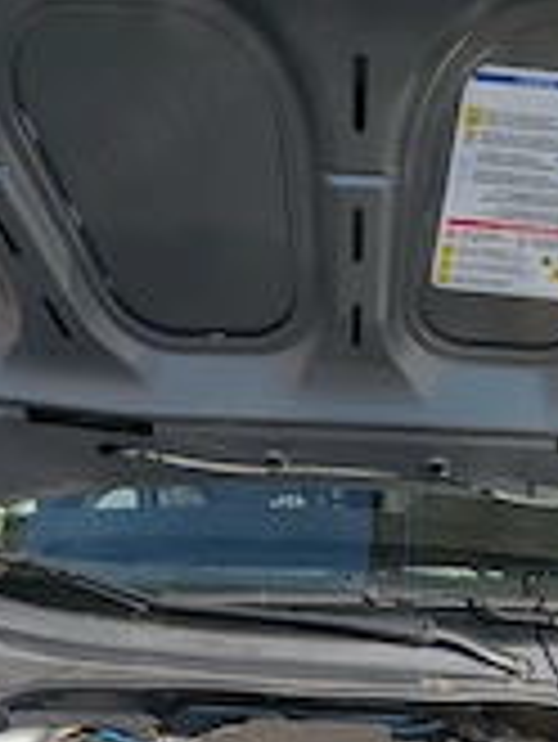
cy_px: 854
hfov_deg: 47.7
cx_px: 360
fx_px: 622
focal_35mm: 29
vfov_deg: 43.7
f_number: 1.7
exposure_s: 1/3436
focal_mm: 2.02
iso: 48
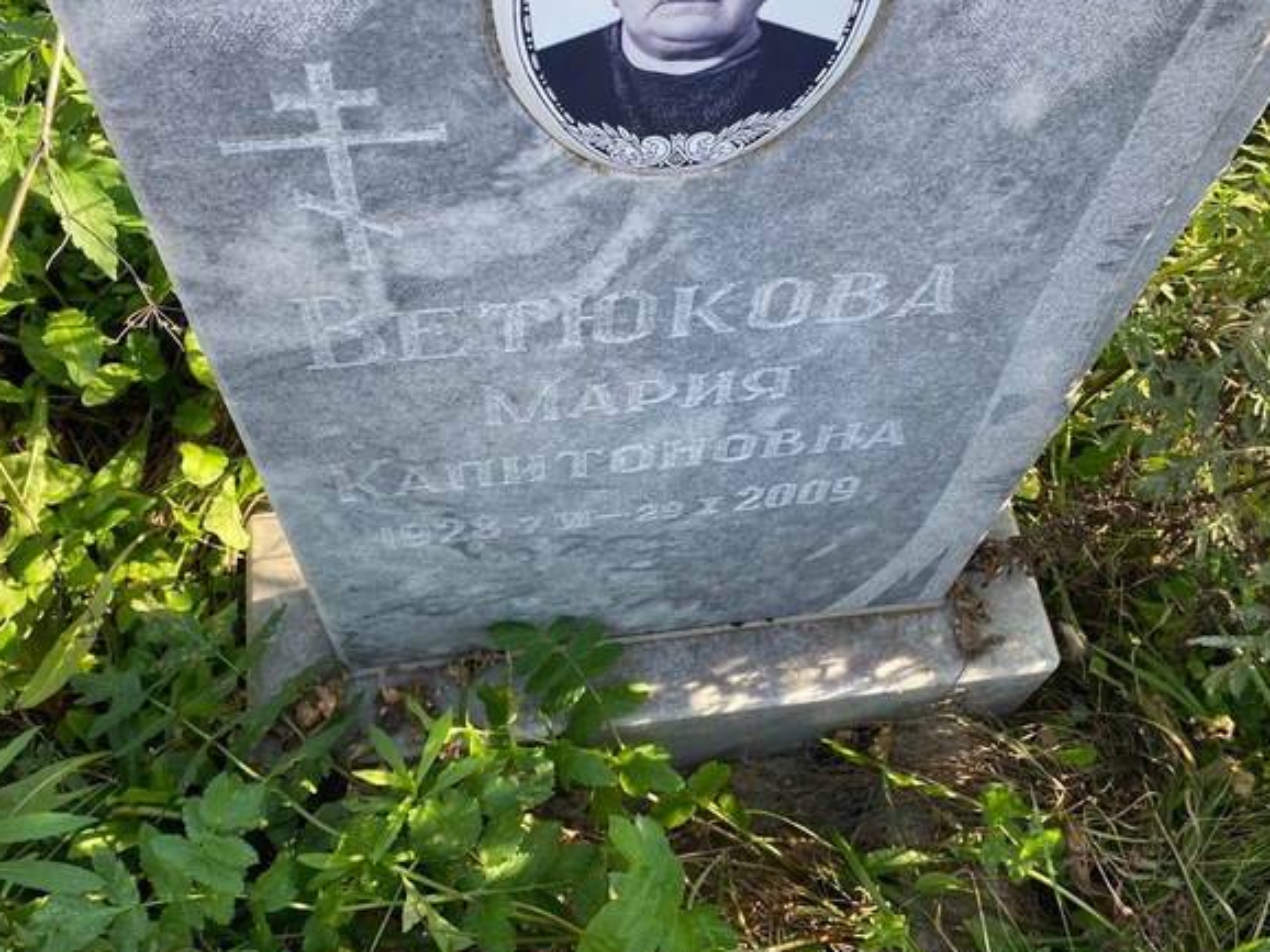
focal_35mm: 36
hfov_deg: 51.4
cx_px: 657
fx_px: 1320
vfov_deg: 39.5
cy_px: 378
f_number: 1.8
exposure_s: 1/288
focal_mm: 4.25
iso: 32
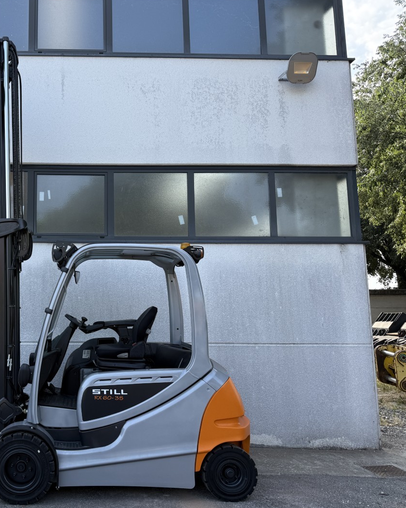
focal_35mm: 32
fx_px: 481
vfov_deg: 55.7
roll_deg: +0.0
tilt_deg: +7.7
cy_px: 253
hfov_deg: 43.0
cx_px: 63
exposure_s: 1/1106
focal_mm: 6.76
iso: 80
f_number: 1.78
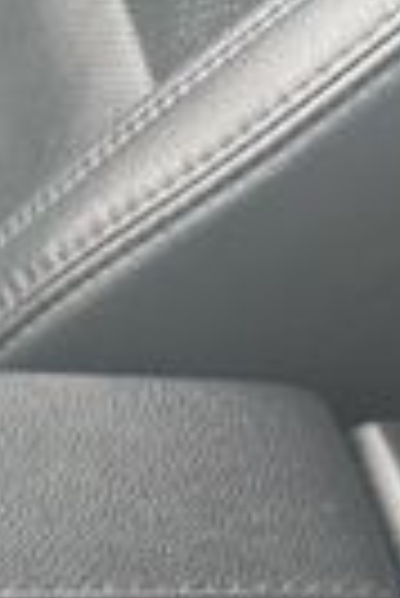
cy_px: 1075
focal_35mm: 120
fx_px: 1995
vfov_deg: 14.9
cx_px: -688
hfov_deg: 9.6
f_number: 1.78
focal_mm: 6.76
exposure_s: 1/121
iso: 125
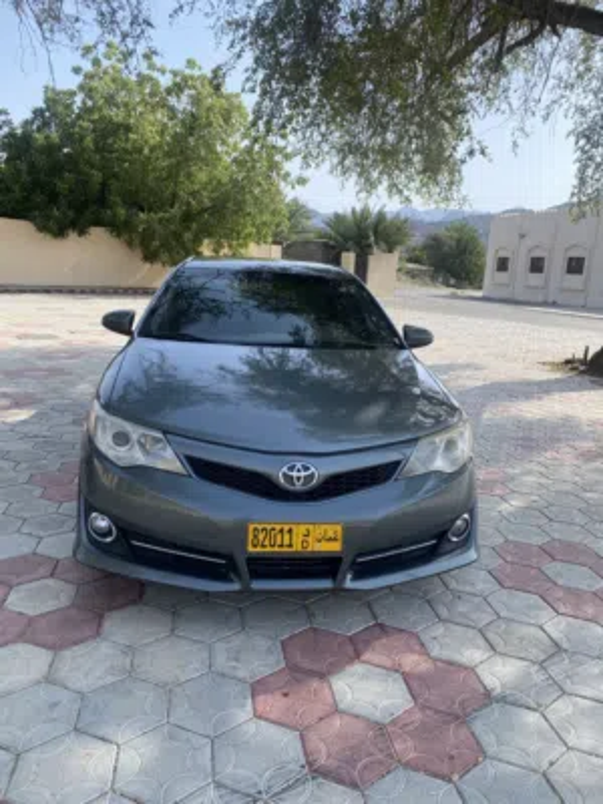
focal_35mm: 26
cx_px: 302
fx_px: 604
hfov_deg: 53.1
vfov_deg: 67.3
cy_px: 402
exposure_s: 1/1429
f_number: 1.8
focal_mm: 4.25
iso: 32
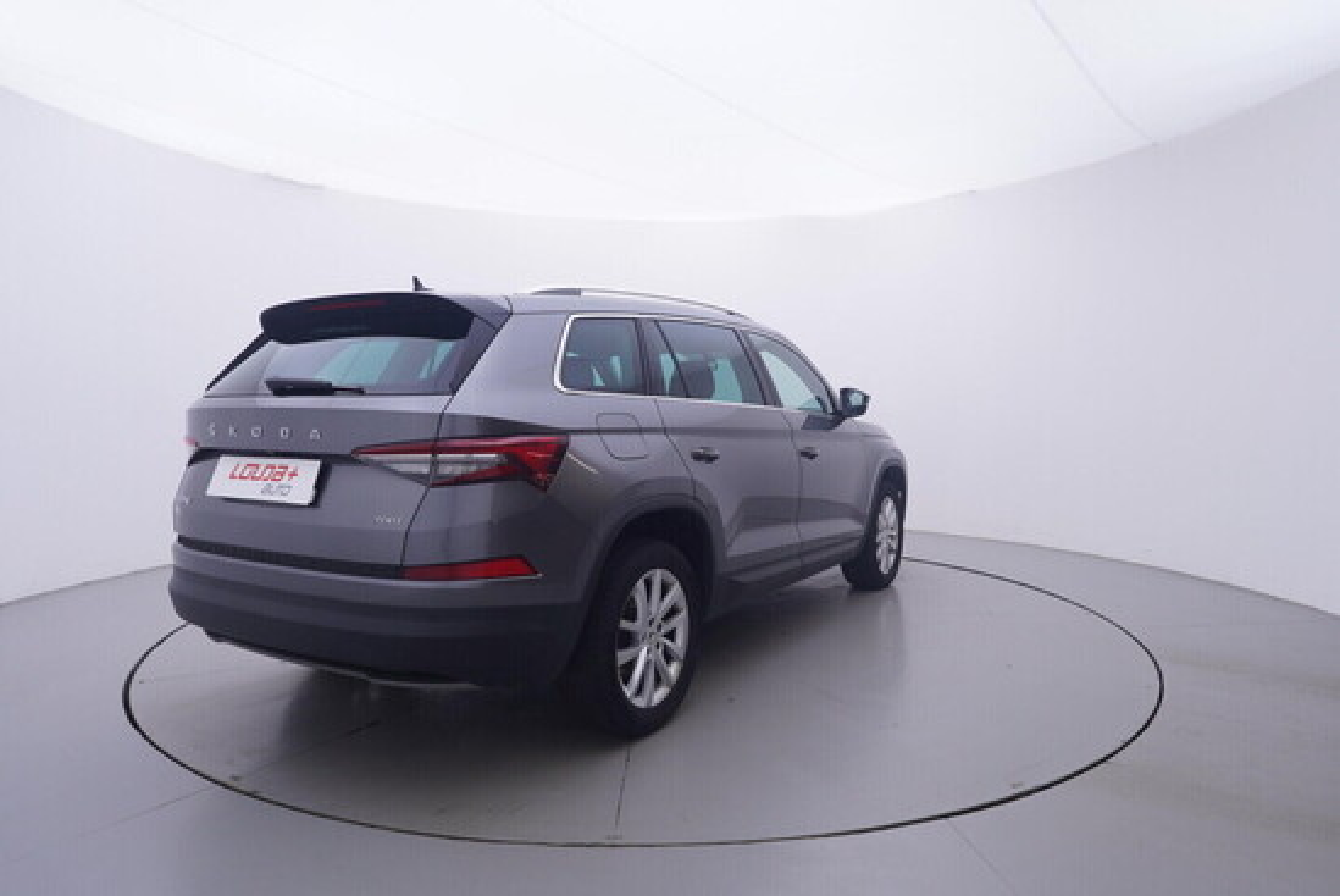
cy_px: 448
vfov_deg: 56.2
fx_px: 838
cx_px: 670
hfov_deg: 77.3
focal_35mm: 22
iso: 200
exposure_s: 1/80
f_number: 5
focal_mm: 15
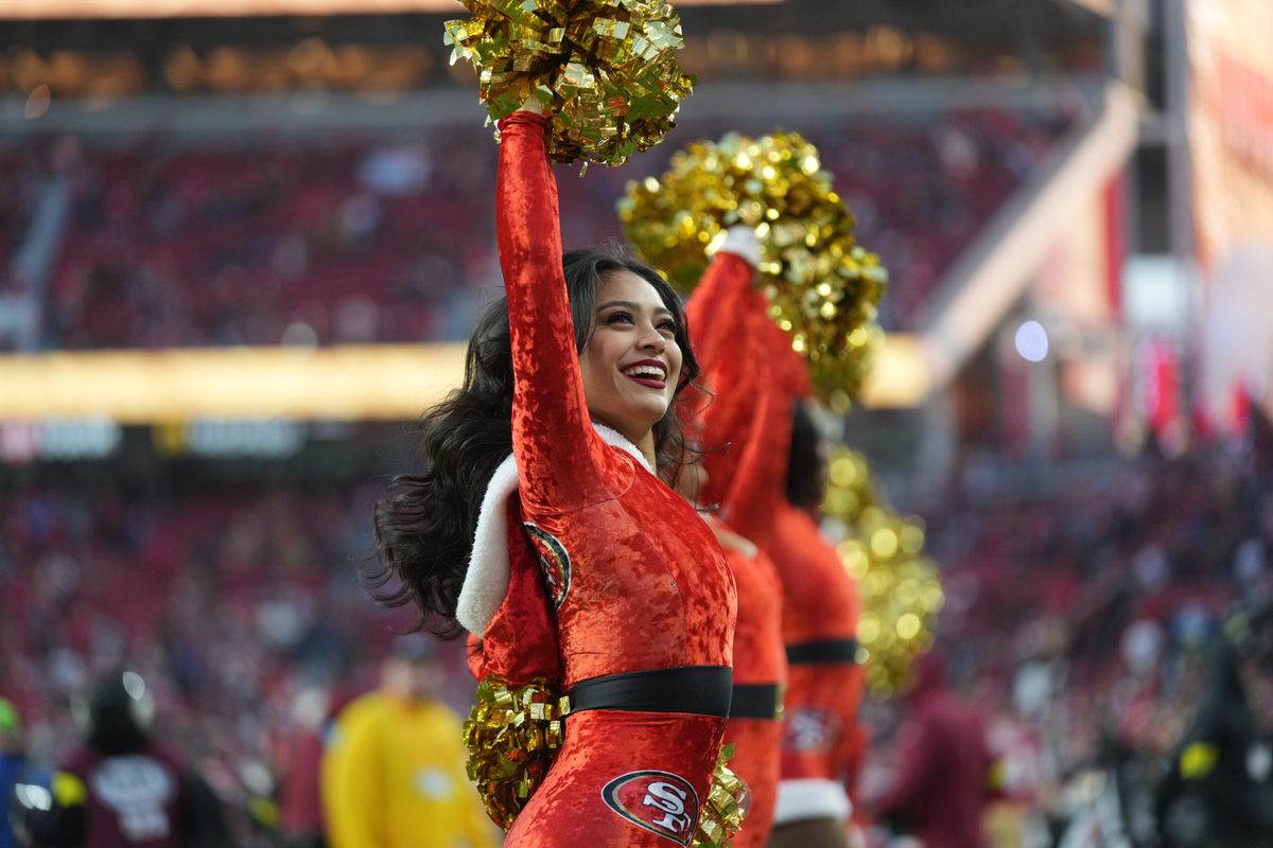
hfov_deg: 14.9
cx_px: 636
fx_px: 4879
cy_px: 424
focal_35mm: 138
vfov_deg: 9.9
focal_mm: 138
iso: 1250
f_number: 2.8
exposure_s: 1/1600
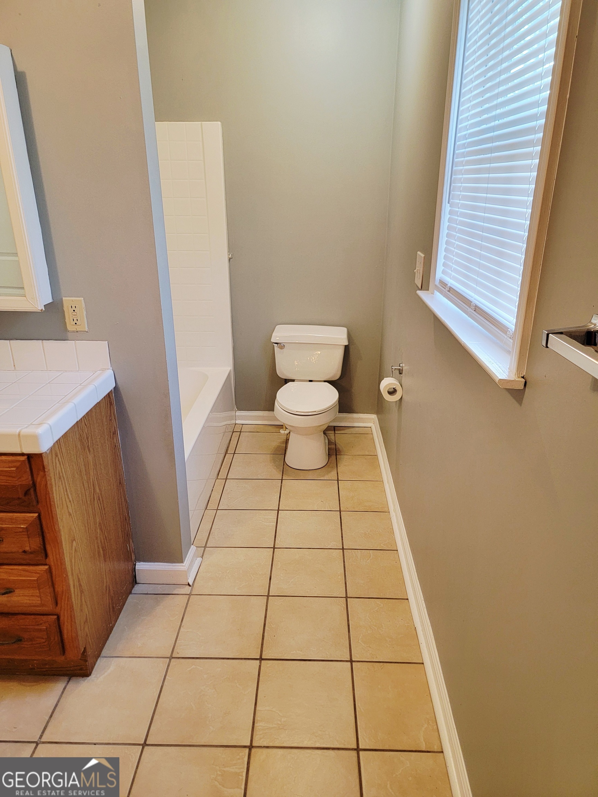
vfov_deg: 71.6
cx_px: 299
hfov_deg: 56.8
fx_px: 553
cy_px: 398
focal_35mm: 24
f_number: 1.8
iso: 250
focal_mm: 6.7
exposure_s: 1/120
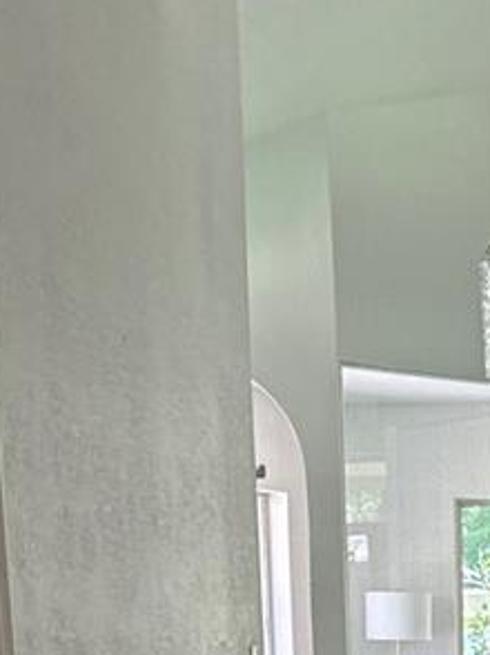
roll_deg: +1.8
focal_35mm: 98
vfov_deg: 17.4
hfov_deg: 14.8
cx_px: 490
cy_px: 1060
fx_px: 1852
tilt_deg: -17.8
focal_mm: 6.76
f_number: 1.78
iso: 200
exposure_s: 1/120
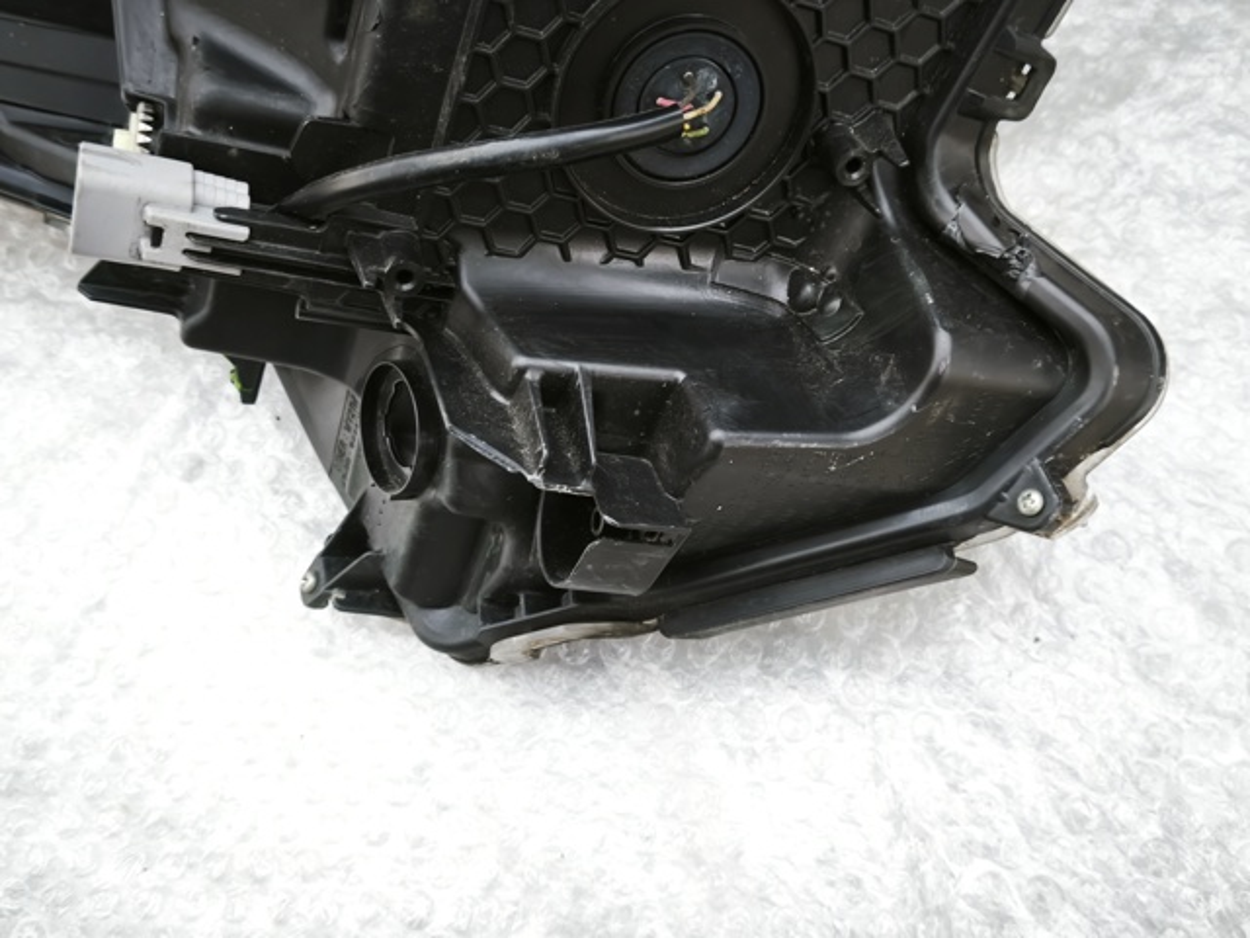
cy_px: 469
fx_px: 1264
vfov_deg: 40.7
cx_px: 625
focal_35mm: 35
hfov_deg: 52.6
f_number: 1.7
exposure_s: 1/60
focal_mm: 5.35
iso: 800
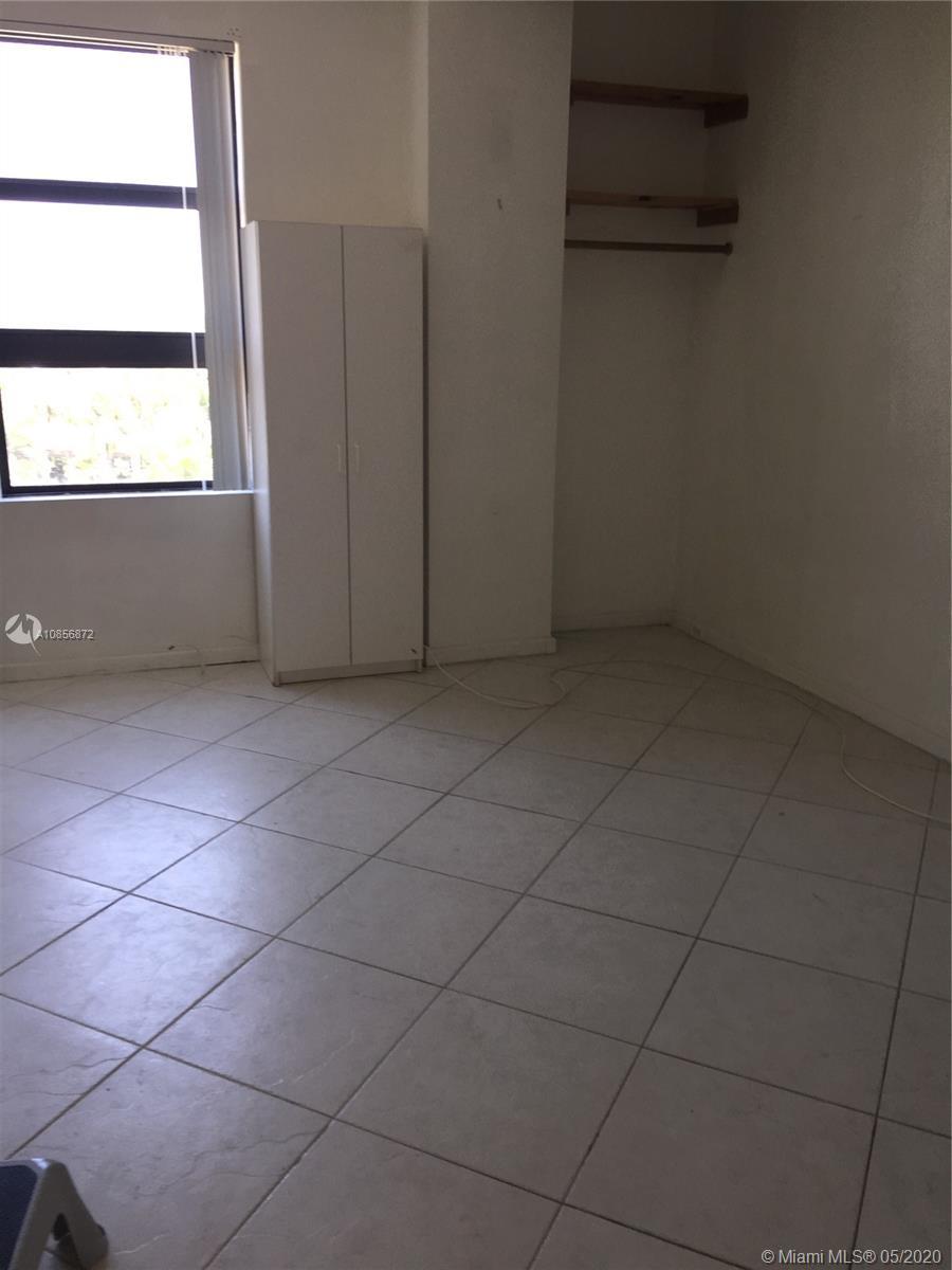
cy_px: 635
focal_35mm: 29
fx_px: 1063
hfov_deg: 48.2
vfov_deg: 61.7
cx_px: 476
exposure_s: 1/48
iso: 32
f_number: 2.2
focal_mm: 4.15
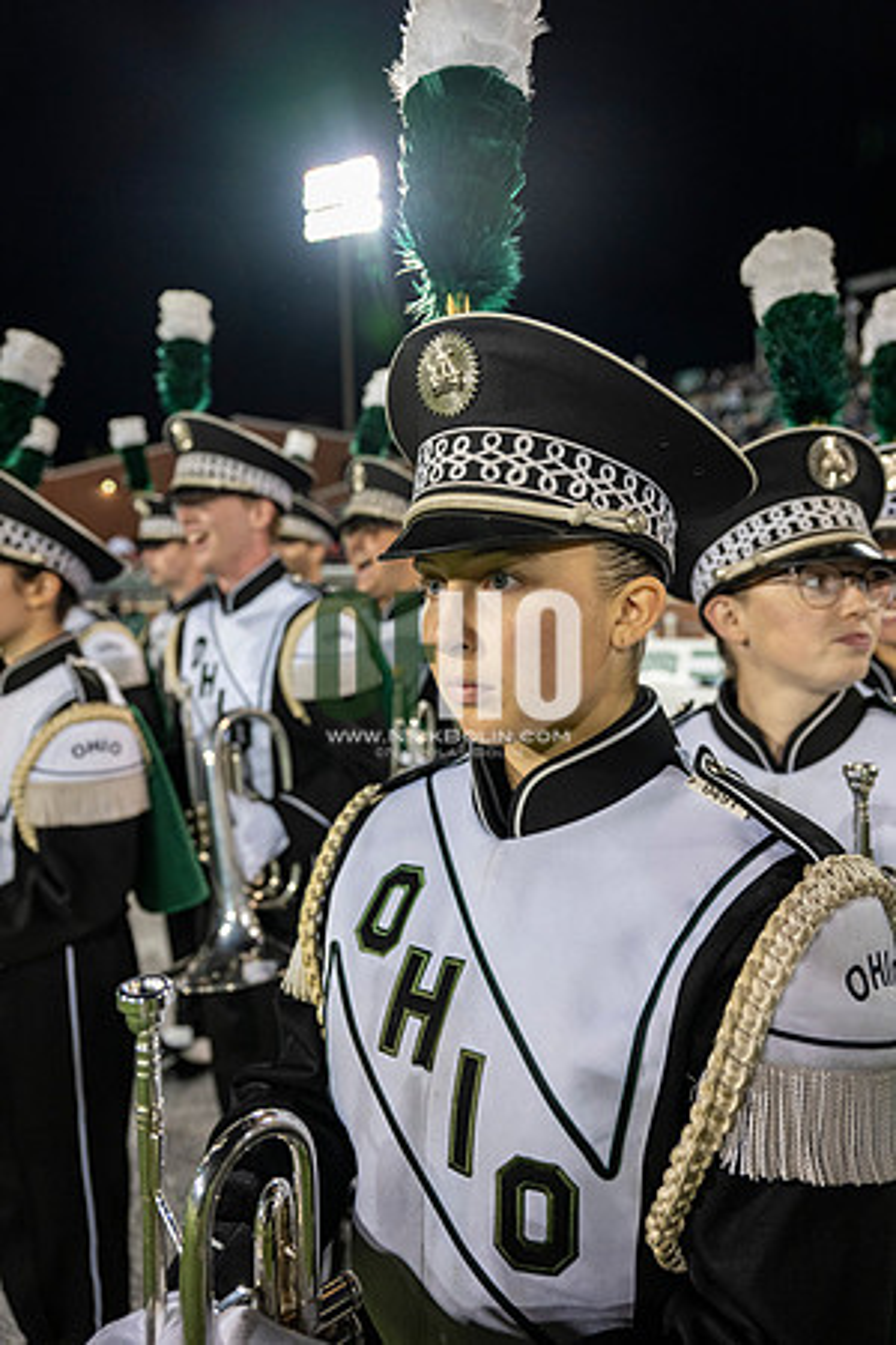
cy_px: 672
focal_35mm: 24
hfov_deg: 53.1
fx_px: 896
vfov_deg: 73.7
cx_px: 448
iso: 1250
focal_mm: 24
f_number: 3.2
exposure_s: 1/500
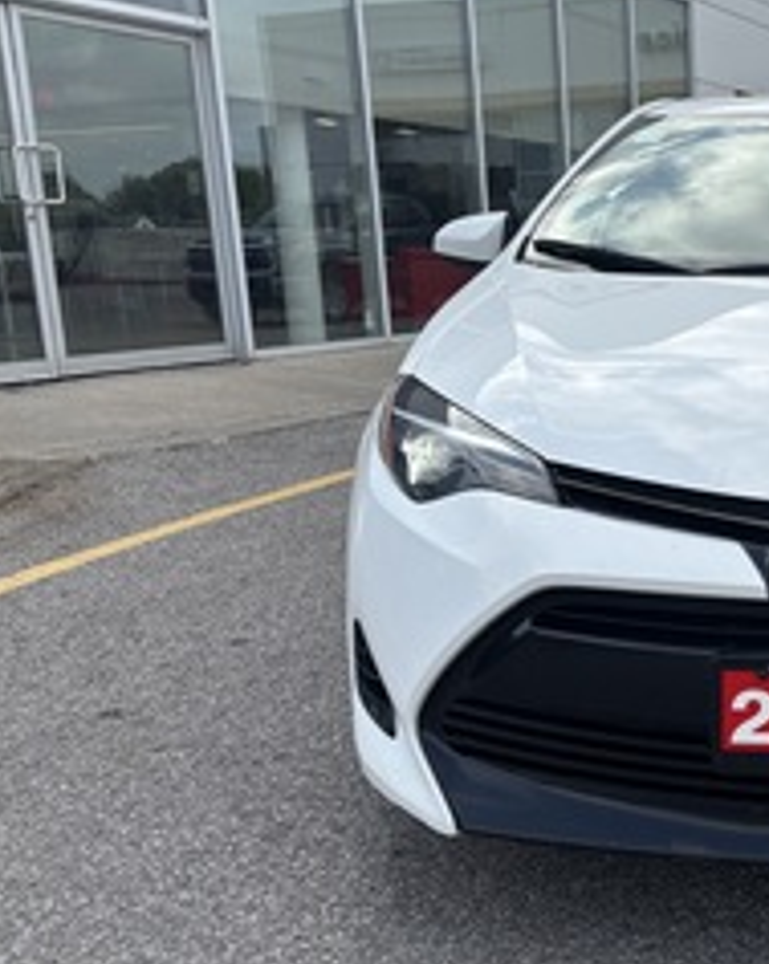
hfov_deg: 30.0
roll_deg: +1.1
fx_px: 1283
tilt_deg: -12.7
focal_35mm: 45
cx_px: 842
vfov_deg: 41.2
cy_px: 523
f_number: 1.6
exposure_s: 1/2398
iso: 50
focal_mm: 5.96
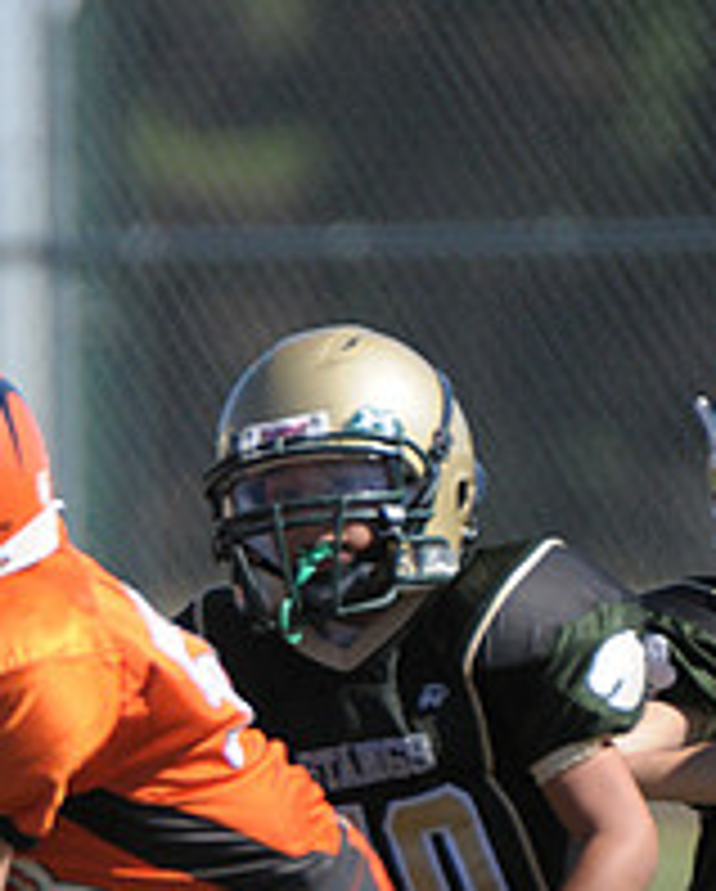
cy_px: 1233
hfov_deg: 0.9
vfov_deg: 1.2
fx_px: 43447
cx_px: 137
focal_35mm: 1644
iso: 640
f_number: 4
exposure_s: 1/3200
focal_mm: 400
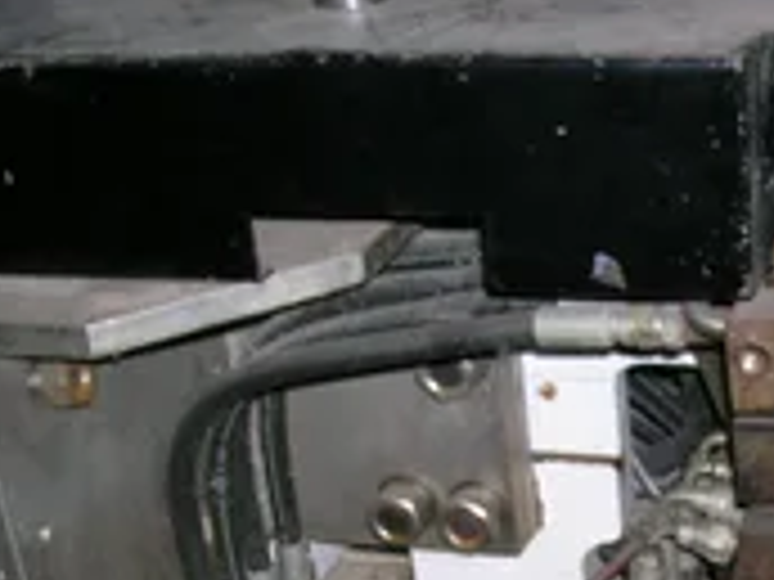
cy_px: 508
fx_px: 1766
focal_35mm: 79
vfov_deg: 18.4
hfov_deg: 24.0
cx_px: 702
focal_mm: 5.7
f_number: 4.9
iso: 63
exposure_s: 1/60.1
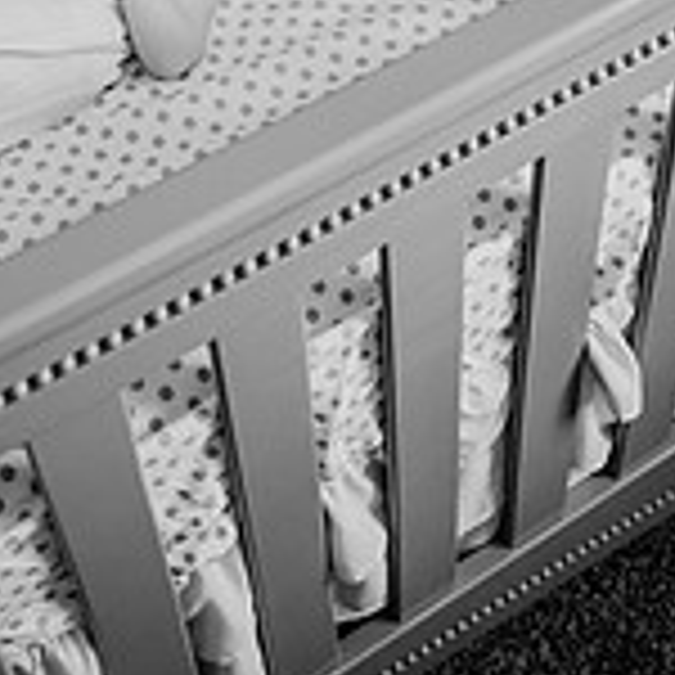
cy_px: -266
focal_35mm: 61
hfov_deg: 27.9
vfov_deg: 23.8
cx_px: 194
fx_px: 1346
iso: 640
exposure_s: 1/320
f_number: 2
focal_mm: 24
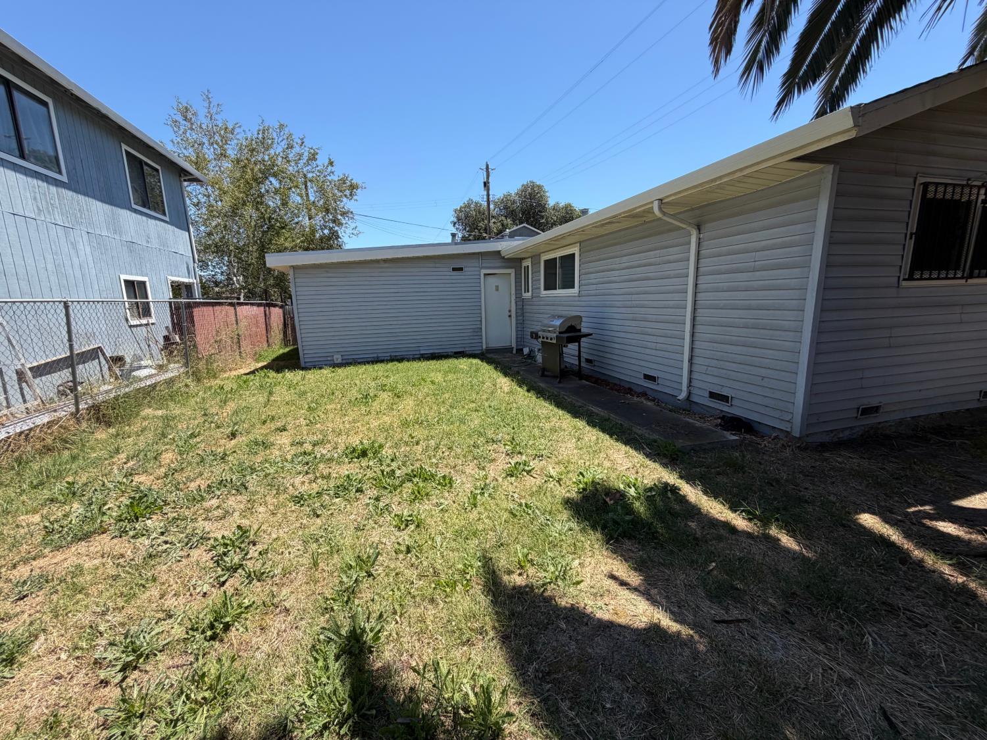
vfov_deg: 85.7
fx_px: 399
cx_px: 494
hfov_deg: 102.1
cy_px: 370
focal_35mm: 14
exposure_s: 1/770
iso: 40
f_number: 2.2
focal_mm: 2.22
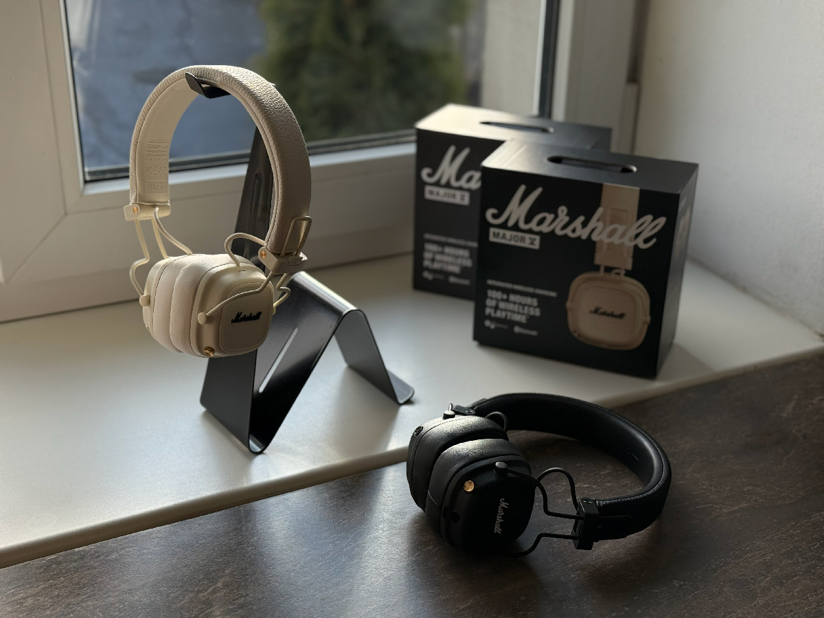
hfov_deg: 39.7
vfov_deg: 30.3
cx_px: 412
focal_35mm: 48
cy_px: 309
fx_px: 1143
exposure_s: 1/819
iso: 80
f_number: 1.78
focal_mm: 6.76
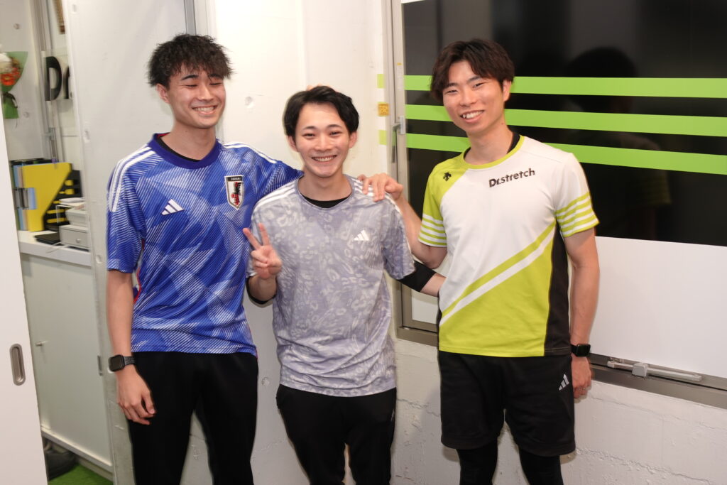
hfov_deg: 50.7
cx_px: 364
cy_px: 242
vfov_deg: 35.1
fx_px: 767
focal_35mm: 38
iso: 80
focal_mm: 14.49
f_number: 2.8
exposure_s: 1/30
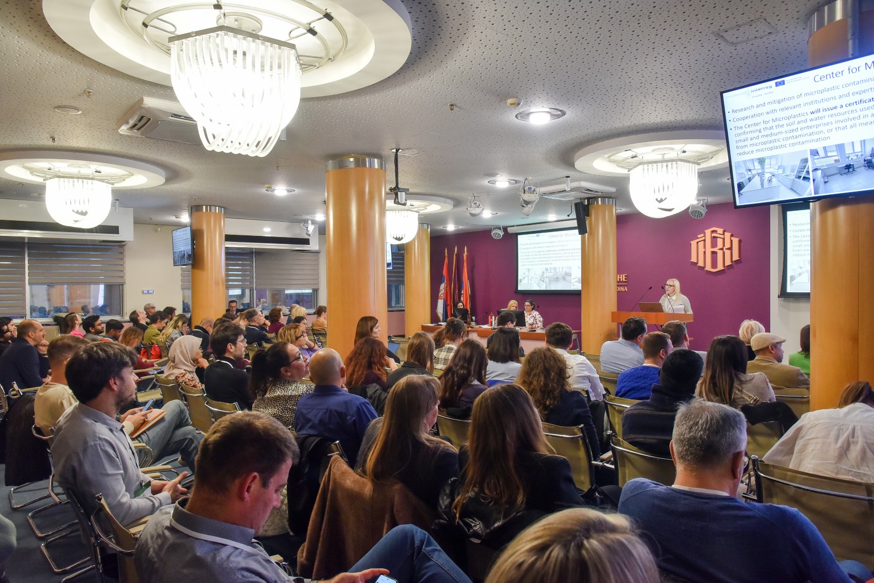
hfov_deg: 73.7
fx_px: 583
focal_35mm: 24
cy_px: 292
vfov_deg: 53.2
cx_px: 437
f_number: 8
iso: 1600
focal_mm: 24
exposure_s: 1/30
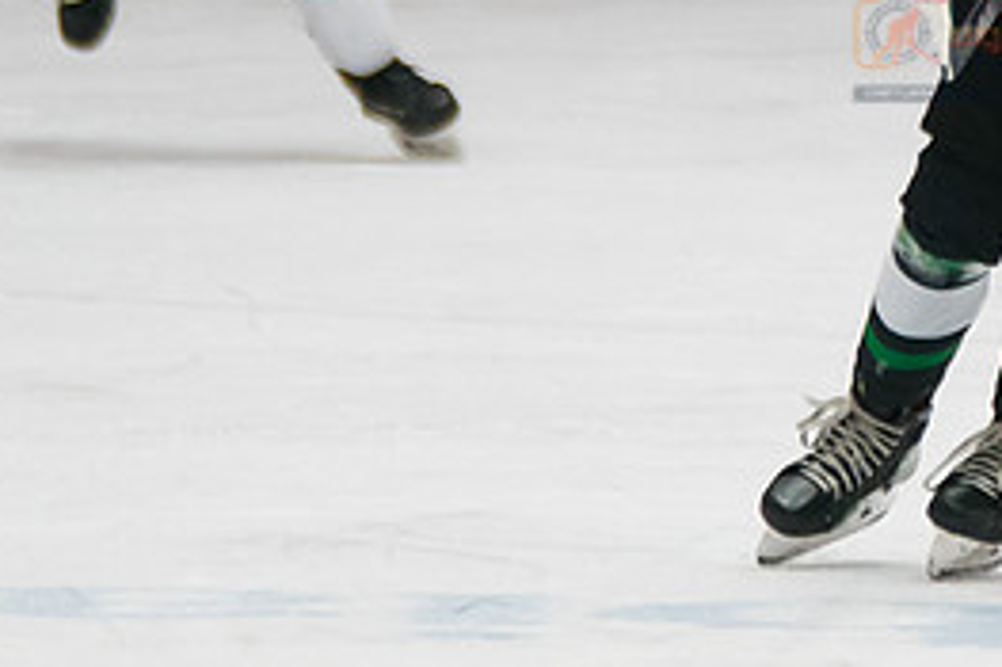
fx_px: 32377
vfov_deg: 1.2
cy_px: 61
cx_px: 1035
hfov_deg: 1.8
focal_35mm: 1164
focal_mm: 221
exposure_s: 1/1250
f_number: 3.2
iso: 1600
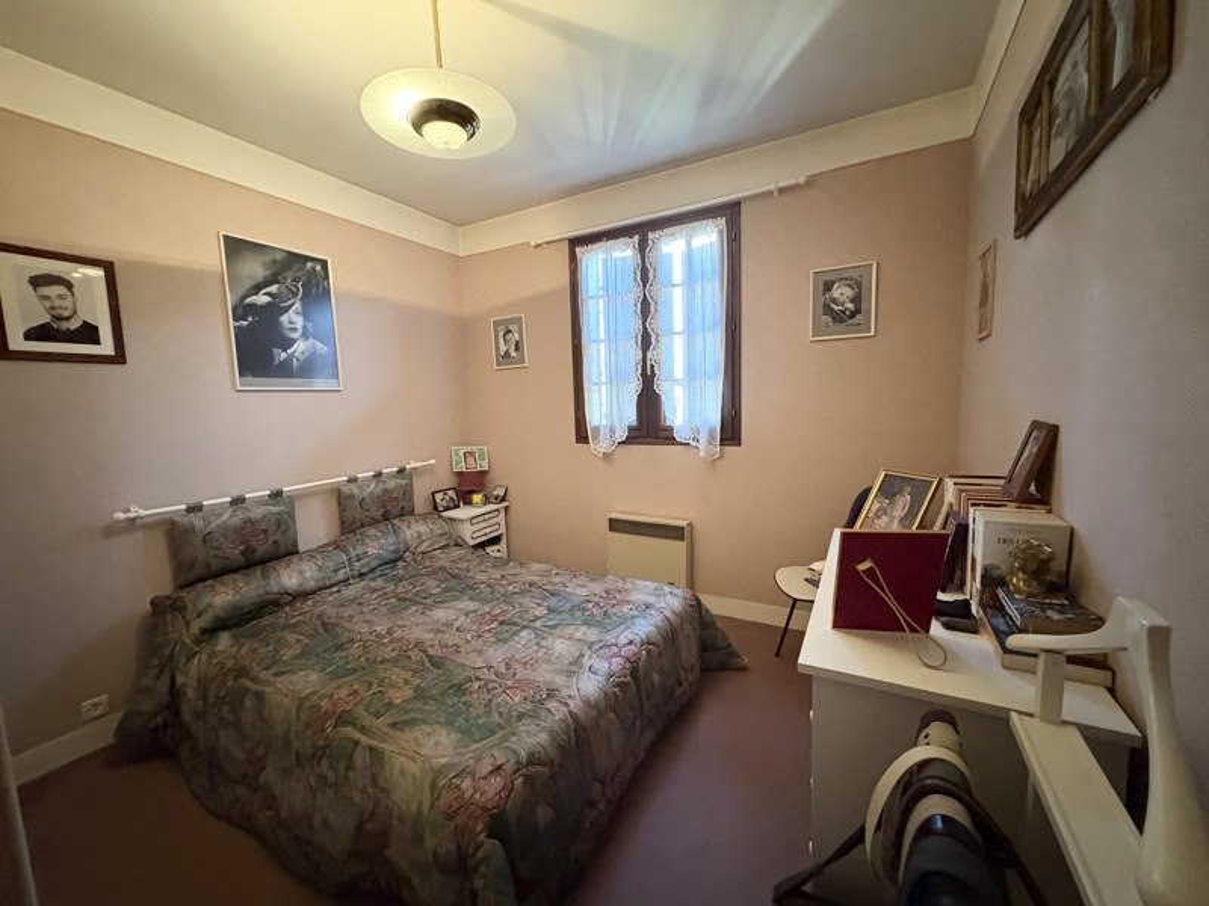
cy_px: 453
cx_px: 604
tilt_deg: -6.3
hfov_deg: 102.1
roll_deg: +1.6
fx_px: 489
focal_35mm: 14
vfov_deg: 85.7
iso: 1000
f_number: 2.2
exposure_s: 1/33
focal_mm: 2.22
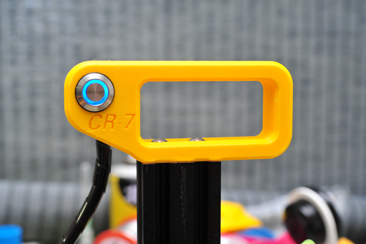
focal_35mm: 60
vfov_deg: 22.6
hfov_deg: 33.4
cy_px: 122
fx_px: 610
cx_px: 183
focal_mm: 60
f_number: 8
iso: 400
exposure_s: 1/60
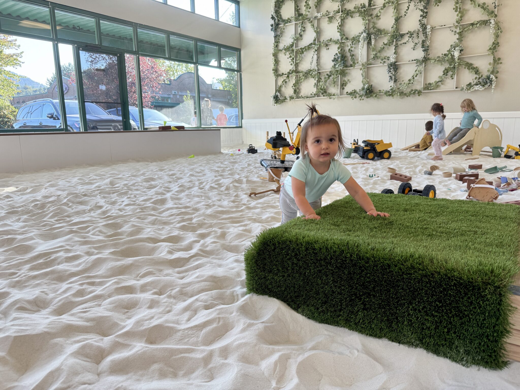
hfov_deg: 71.6
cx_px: 260
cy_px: 195
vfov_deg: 56.8
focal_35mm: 24
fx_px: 361
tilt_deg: -11.7
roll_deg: +1.1
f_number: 1.78
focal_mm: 6.76
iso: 50
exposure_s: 1/121
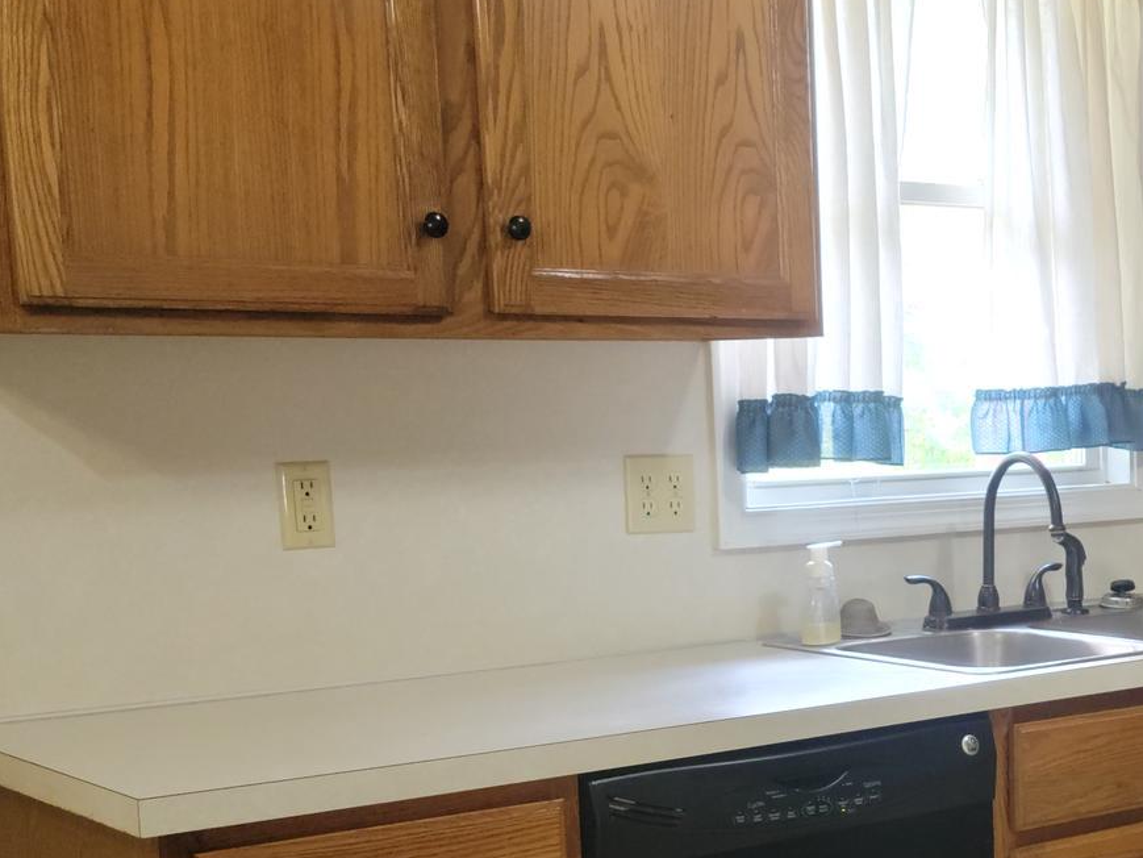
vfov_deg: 22.0
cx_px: 1135
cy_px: 680
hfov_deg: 27.7
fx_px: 2180
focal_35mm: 66
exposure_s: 1/39
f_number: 2
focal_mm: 5.9
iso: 250
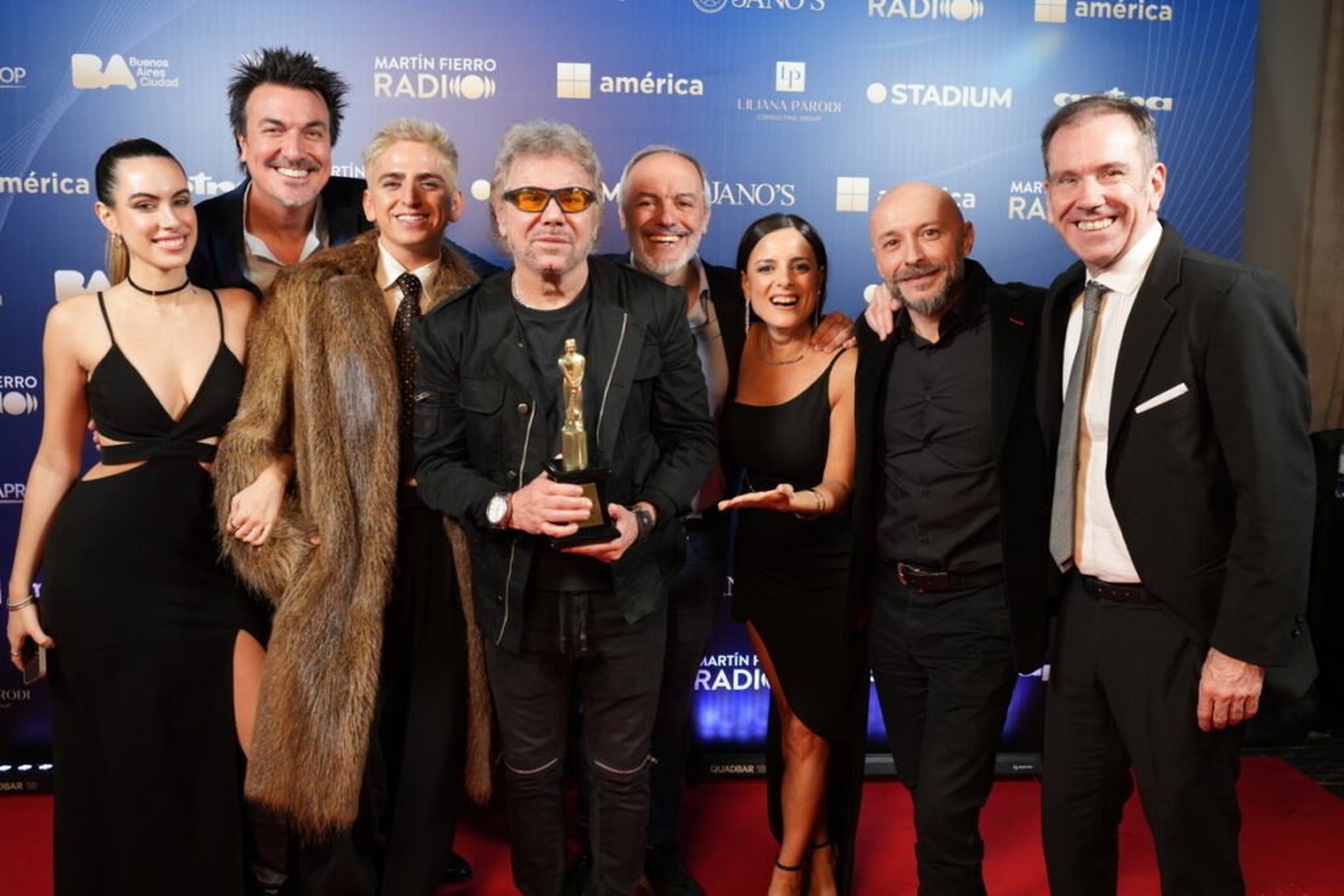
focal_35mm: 30
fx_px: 1120
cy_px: 448
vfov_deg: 43.6
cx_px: 672
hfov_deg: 61.9
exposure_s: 1/250
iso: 640
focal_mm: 20
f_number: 2.8
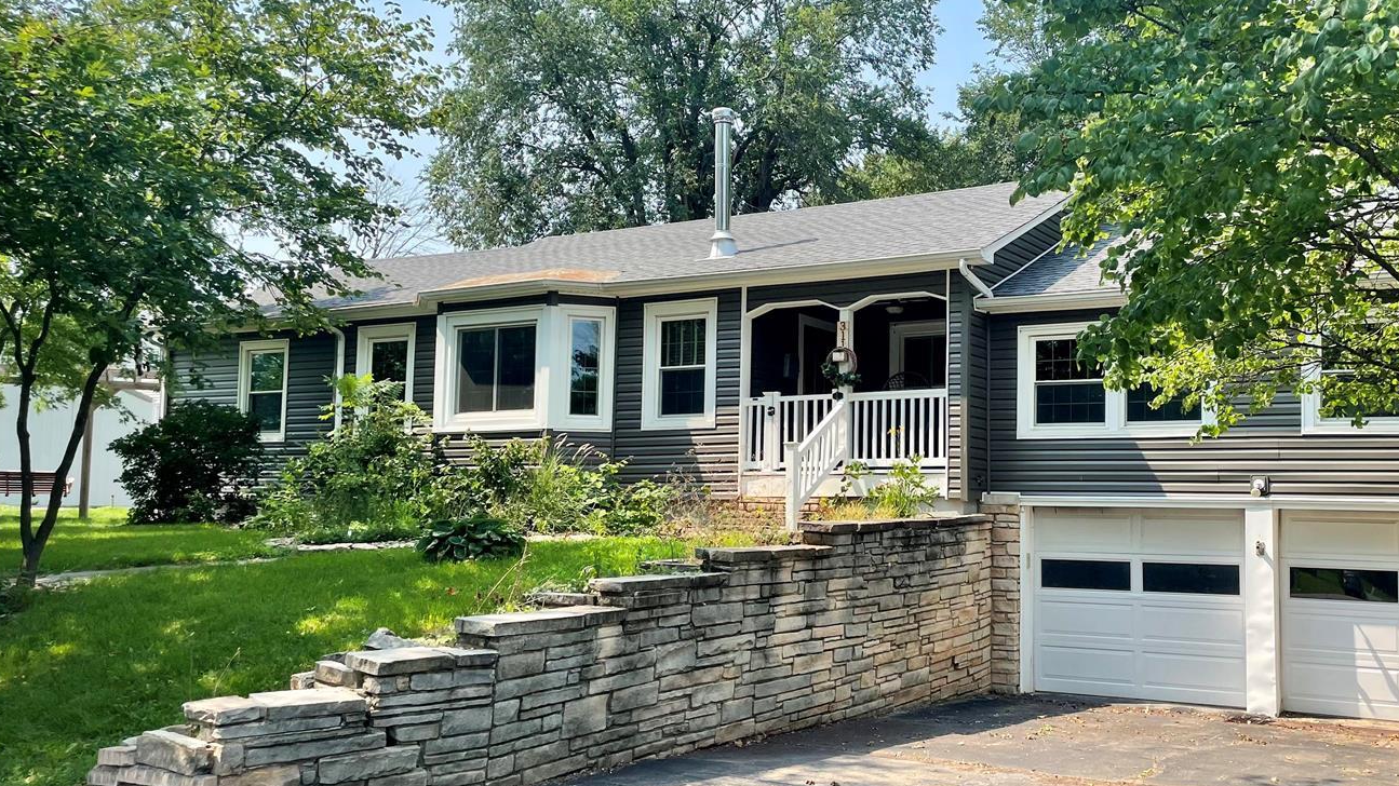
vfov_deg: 33.7
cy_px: 405
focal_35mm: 35
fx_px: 1298
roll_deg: +0.0
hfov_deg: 56.1
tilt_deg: +4.9
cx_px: 852
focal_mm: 4.2
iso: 32
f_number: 1.6
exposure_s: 1/1335
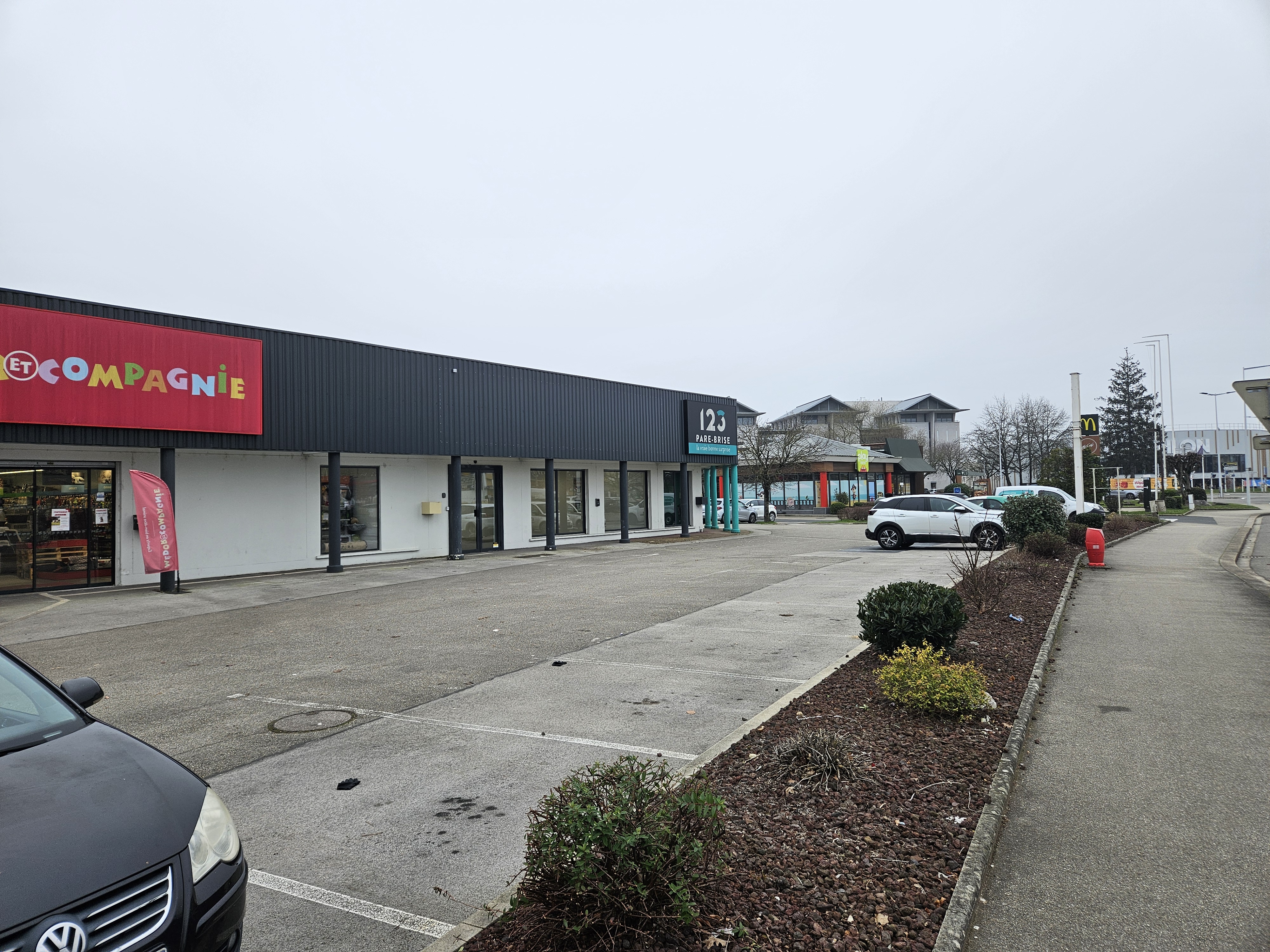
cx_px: 635
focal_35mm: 23
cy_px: 476
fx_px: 844
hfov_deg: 73.9
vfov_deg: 58.9
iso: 25
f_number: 1.8
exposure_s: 1/356
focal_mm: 5.4
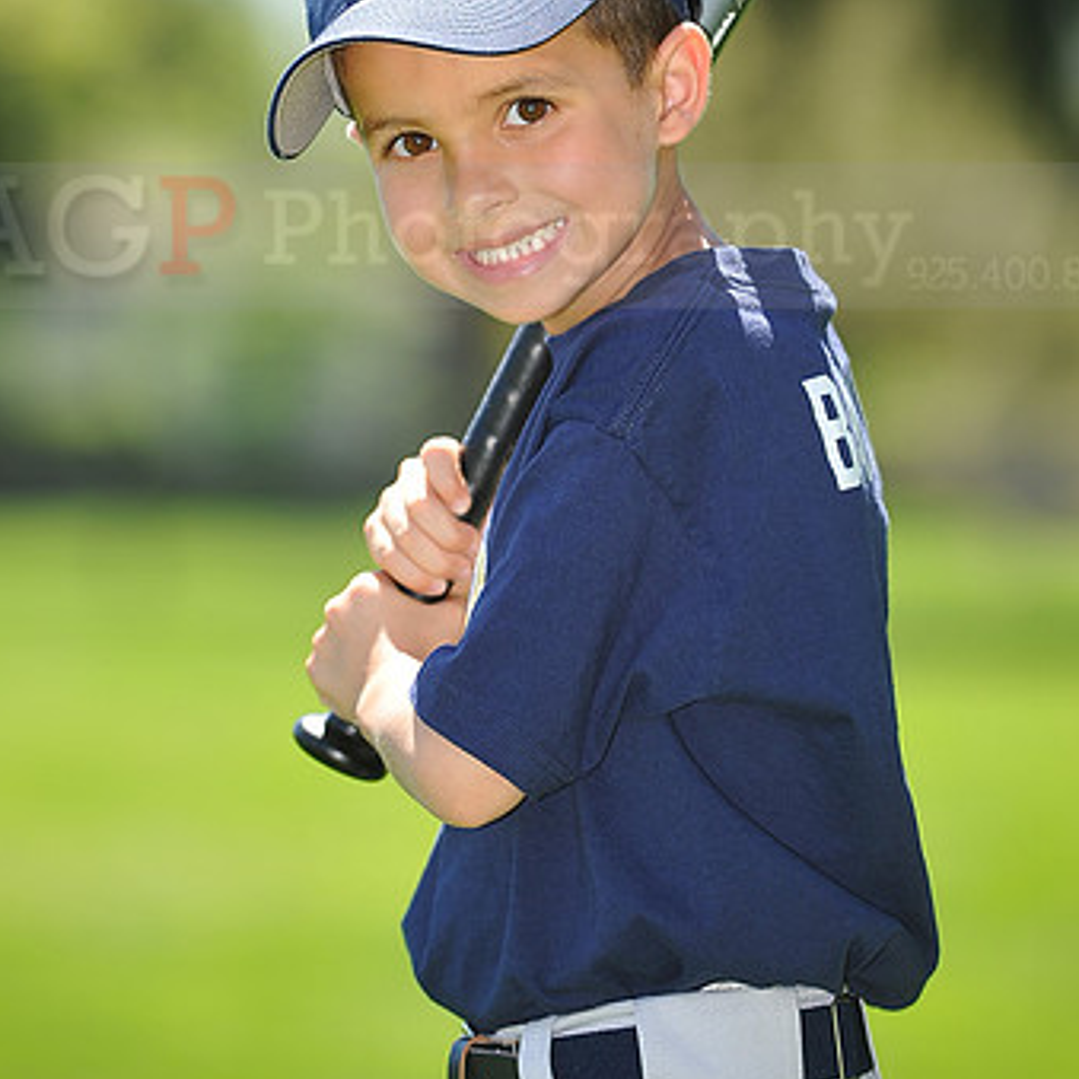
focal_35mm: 291
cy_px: 207
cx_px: 497
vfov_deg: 6.0
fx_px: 10262
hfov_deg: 6.0
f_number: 4.5
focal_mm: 200
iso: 200
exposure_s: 1/500
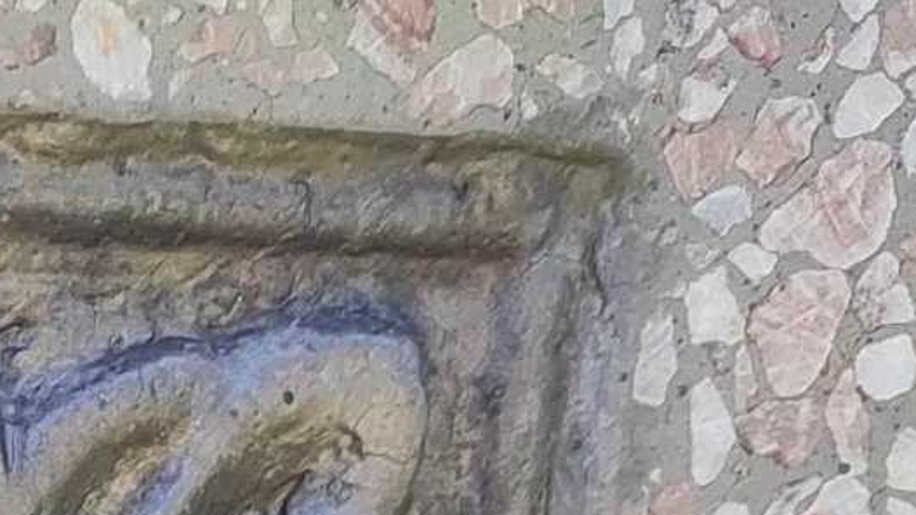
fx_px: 3254
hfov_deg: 14.3
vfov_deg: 7.6
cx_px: -685
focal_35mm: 134
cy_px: 1689
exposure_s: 1/714
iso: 400
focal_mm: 4.7
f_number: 1.79
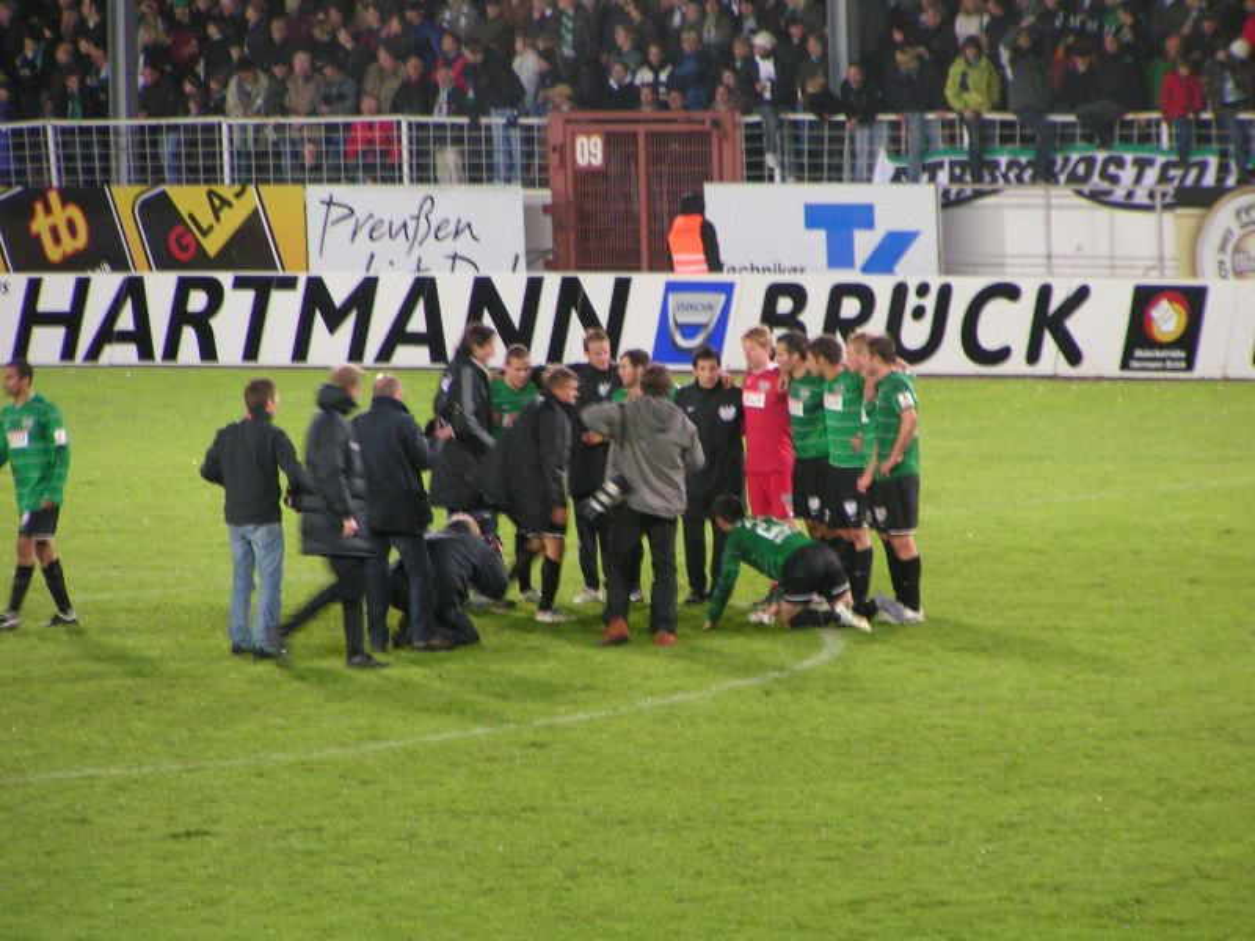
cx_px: 628
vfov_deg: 5.0
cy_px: 470
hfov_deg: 6.7
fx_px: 10768
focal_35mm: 297
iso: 200
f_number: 3.5
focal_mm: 45.4
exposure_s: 1/30
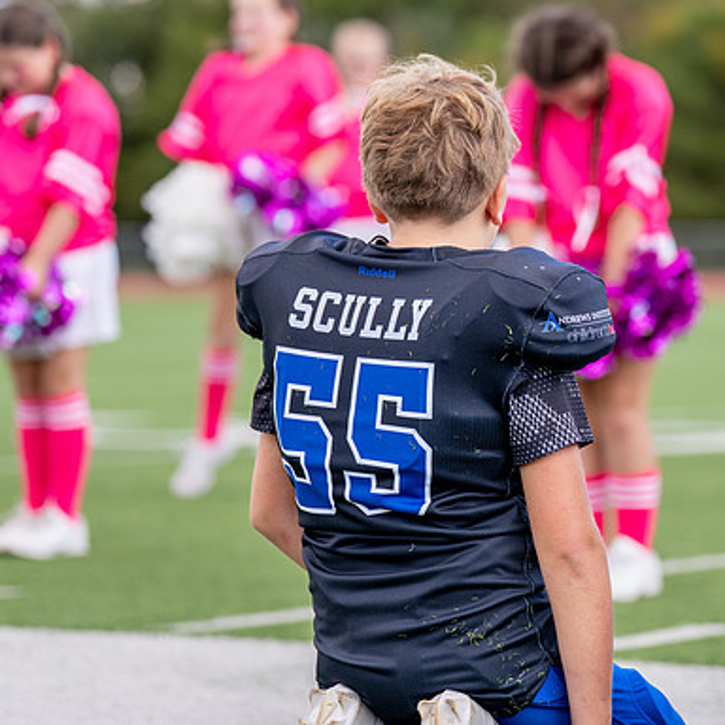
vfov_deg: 9.4
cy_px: 287
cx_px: 473
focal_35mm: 187
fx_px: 4431
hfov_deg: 9.3
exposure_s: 1/1600
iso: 320
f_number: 2.8
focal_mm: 118
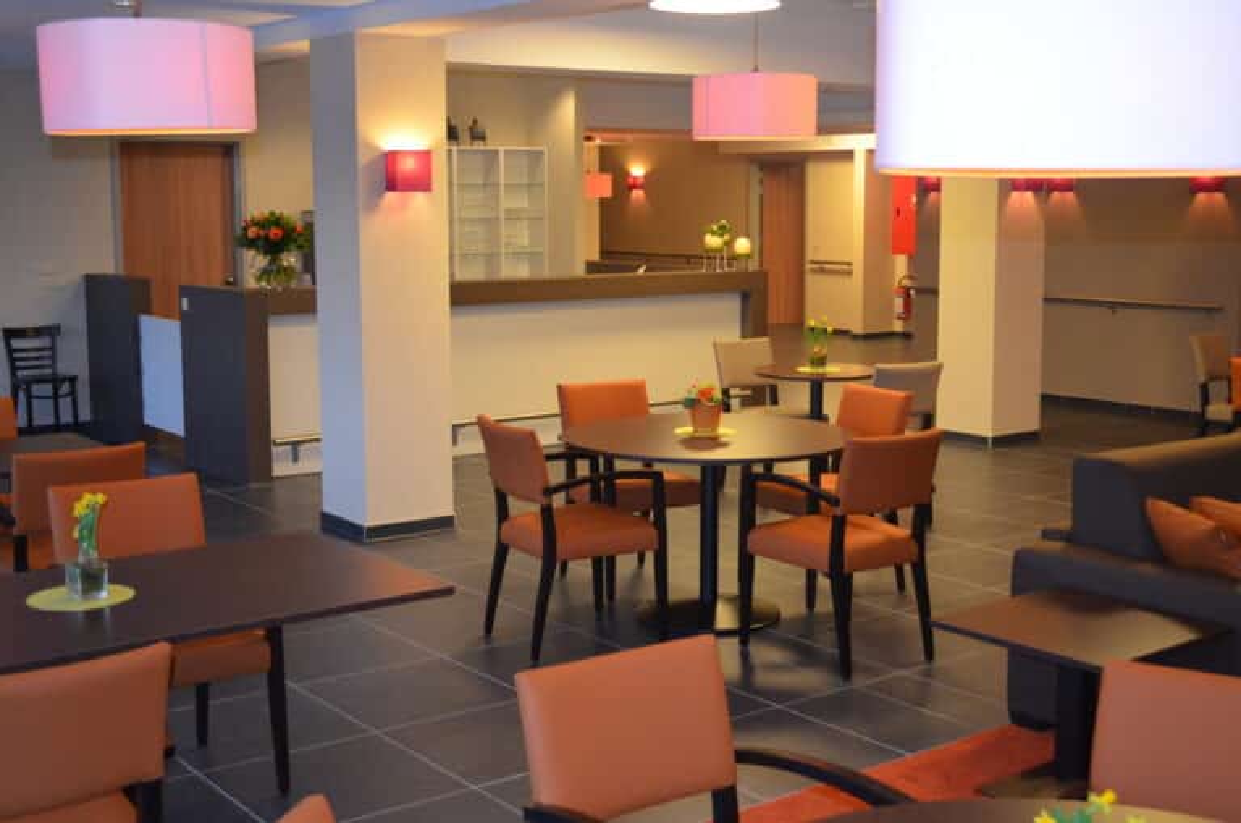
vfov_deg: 29.7
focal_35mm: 45
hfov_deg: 43.7
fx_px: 1548
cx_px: 620
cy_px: 412
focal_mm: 30
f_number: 4.5
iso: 1100
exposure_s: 1/60
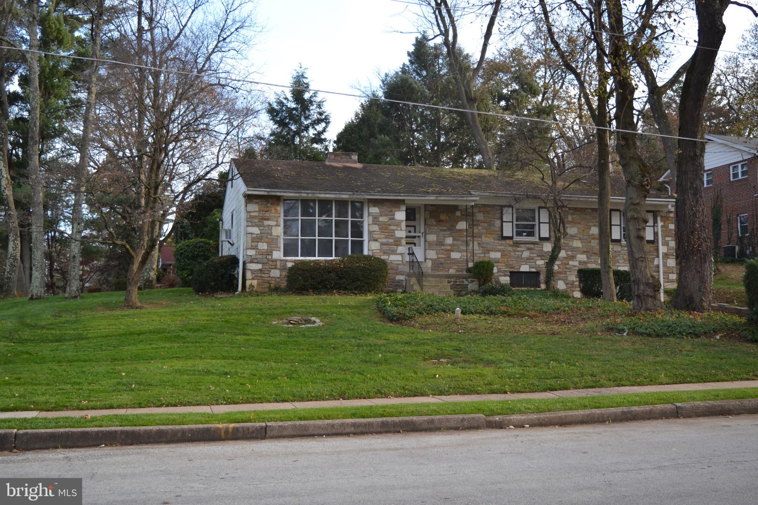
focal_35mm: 39
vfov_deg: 34.2
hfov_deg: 49.6
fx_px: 821
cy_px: 252
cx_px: 379
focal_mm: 26
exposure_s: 1/160
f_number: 4
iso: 100
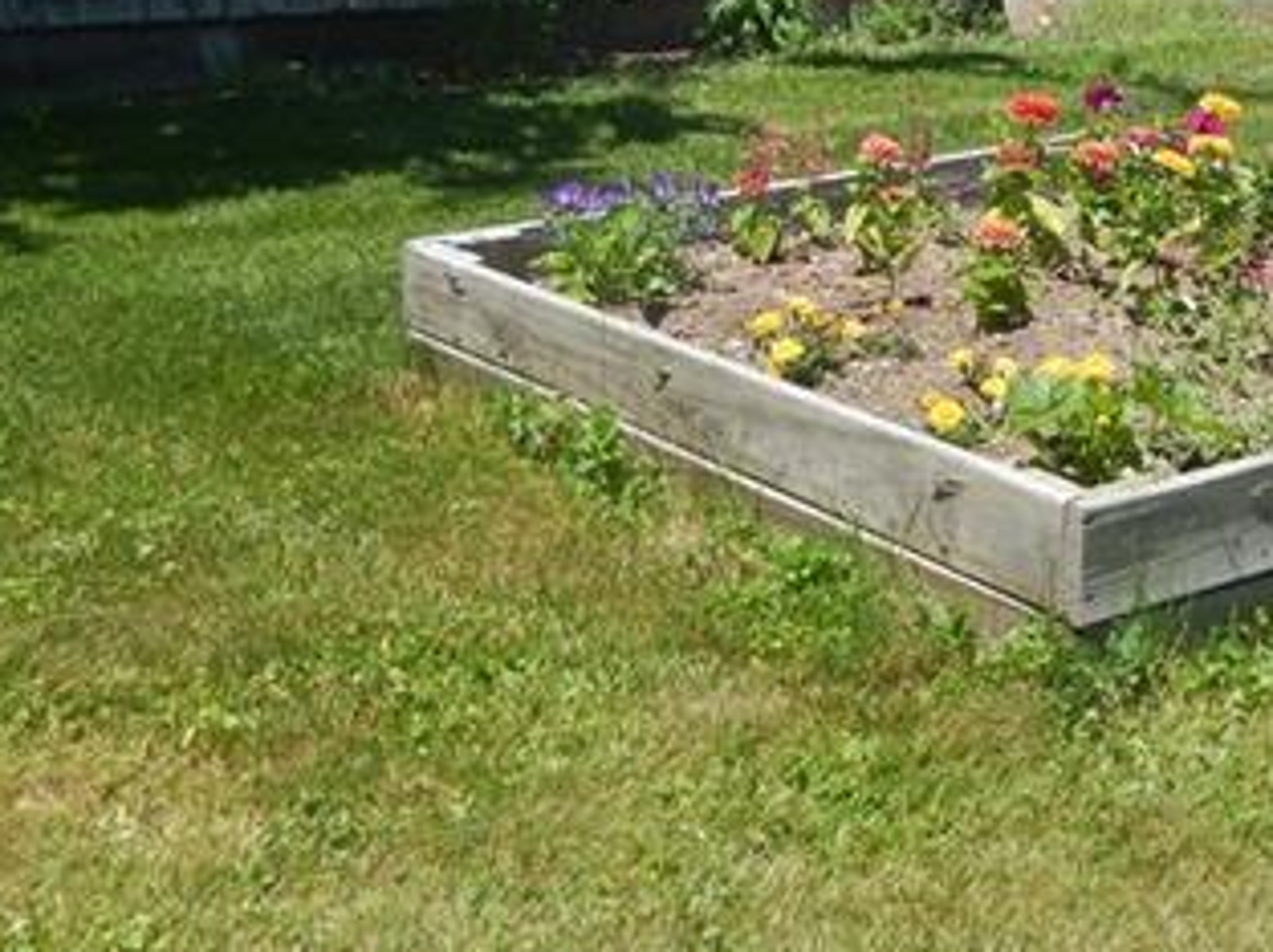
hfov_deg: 30.2
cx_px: 769
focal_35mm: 64
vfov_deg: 21.6
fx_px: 2351
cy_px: -106
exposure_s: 1/1000
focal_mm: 4.5
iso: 125
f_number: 3.4
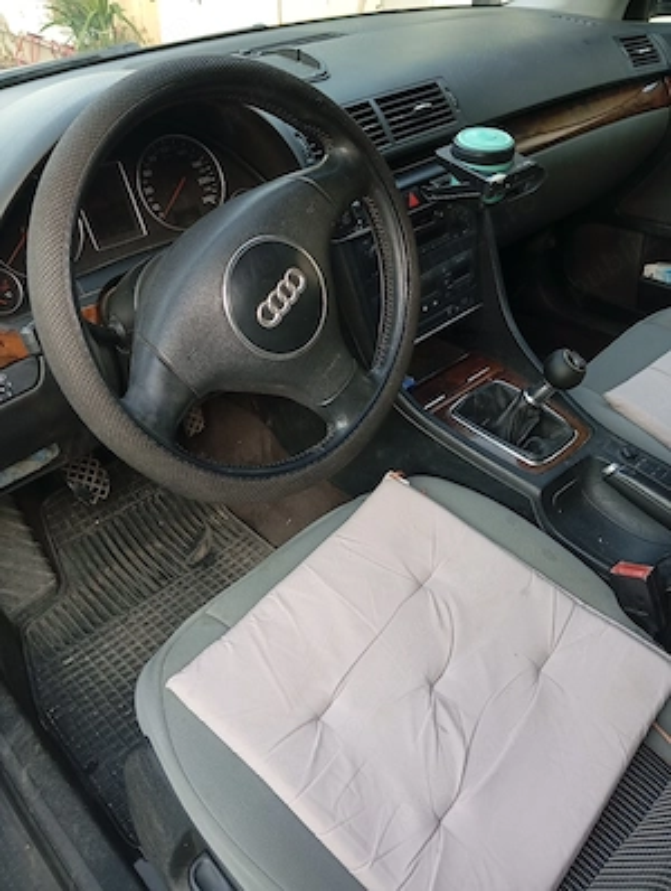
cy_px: 446
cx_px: 336
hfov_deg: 49.9
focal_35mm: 28
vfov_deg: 63.4
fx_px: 721
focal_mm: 4.22
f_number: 1.8
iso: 441
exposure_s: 1/100
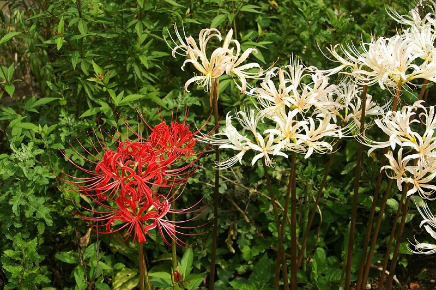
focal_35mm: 56
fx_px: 672
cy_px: 145
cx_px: 218
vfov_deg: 24.4
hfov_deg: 36.0
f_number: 8
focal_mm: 37
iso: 200
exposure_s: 1/500
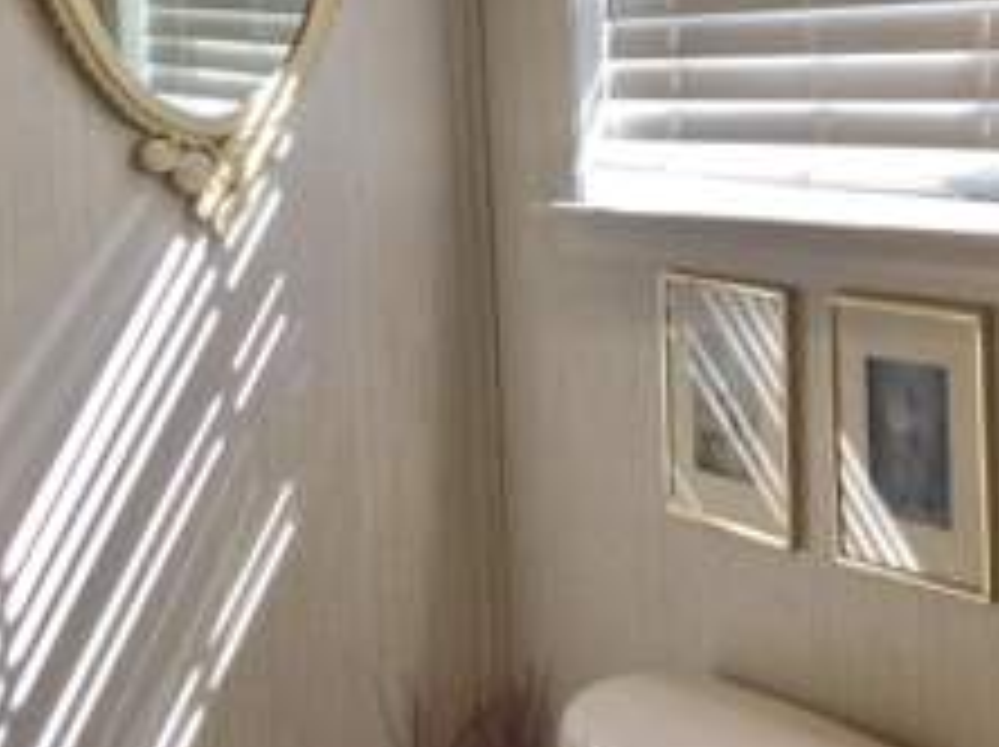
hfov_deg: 28.3
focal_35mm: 67
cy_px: 115
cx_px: 810
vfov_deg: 21.5
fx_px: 1931
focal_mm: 3.3
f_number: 2.4
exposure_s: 1/120
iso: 32
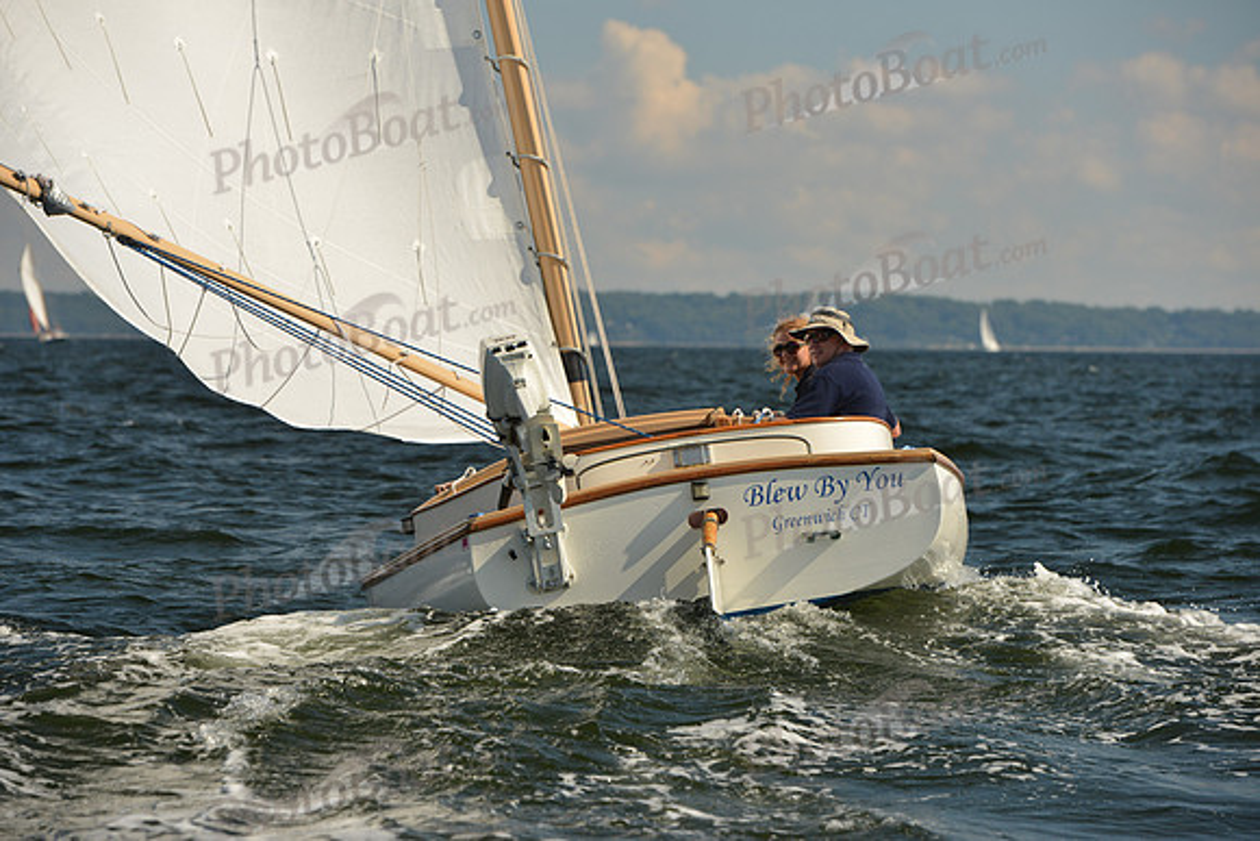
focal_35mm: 160
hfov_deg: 12.8
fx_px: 5601
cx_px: 630
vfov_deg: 8.6
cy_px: 420
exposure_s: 1/1000
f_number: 8
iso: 500
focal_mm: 160
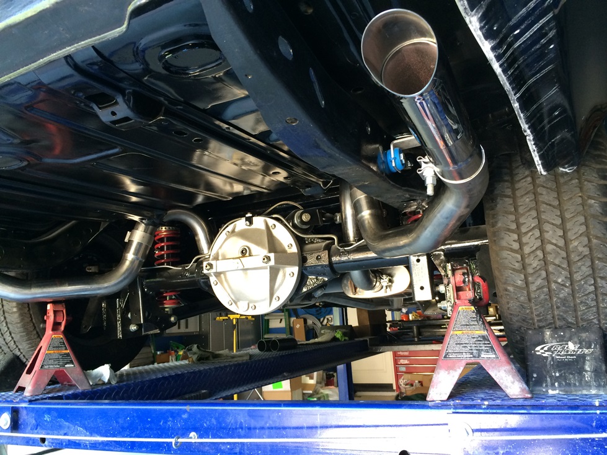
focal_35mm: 30
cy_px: 228
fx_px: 526
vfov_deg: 46.8
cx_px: 304
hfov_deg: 60.0
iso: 100
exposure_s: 1/30
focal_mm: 4.12
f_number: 2.2
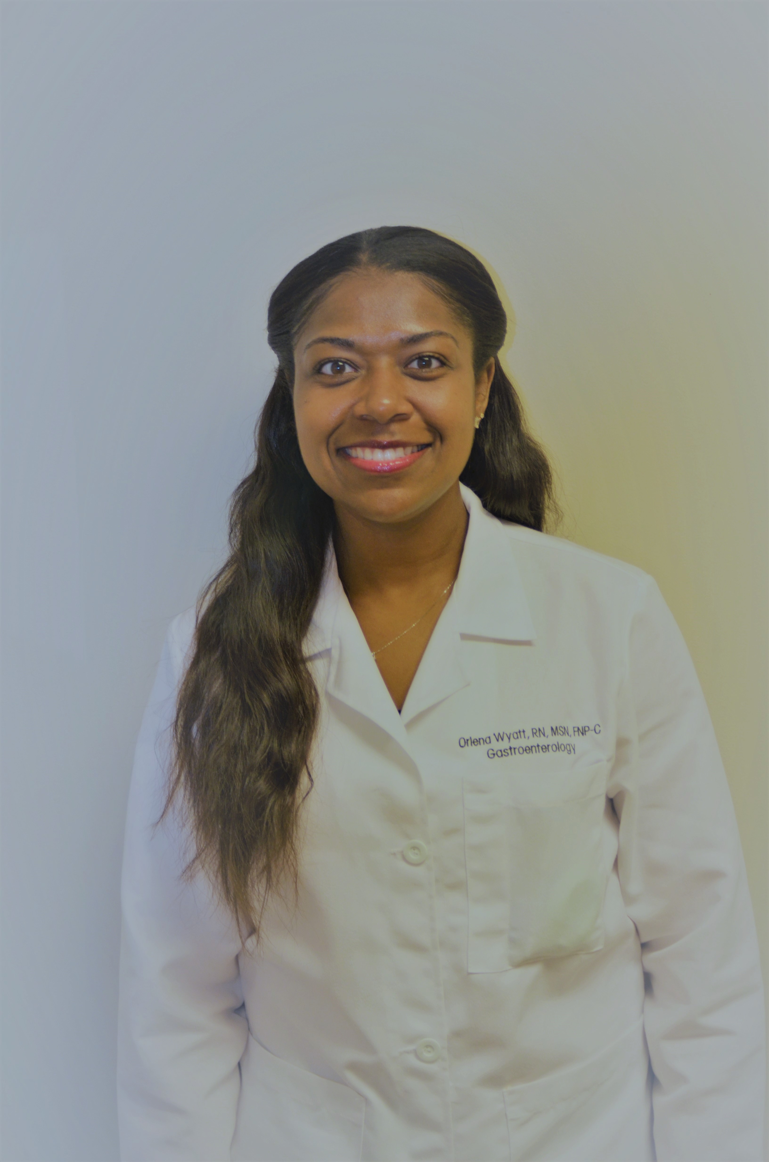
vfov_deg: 33.5
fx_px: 1931
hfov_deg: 22.5
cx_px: 384
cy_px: 581
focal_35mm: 60
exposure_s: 1/60
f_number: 4
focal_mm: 40
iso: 450
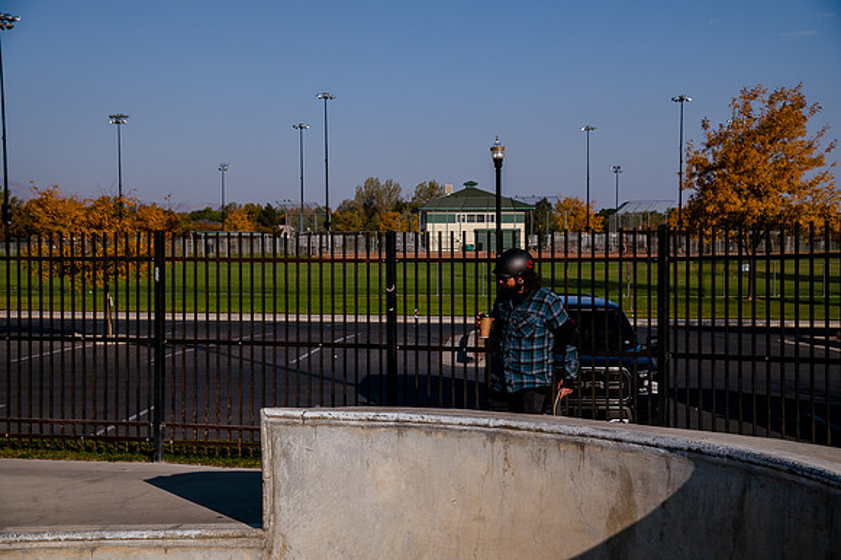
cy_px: 280
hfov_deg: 31.0
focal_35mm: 65
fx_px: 1518
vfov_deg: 20.9
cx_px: 420
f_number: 8
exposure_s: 1/800
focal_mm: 65
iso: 160
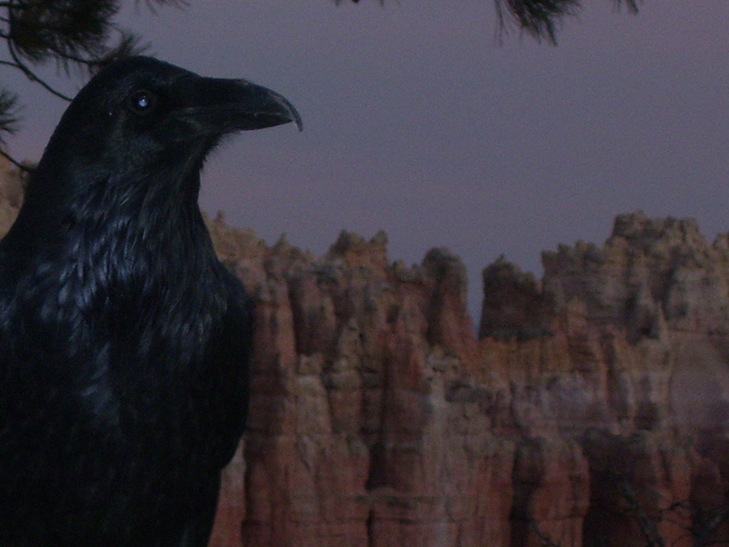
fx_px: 5182
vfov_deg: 6.0
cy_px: 330
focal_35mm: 246
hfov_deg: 8.0
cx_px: 54
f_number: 4.6
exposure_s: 1/90
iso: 125
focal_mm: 18
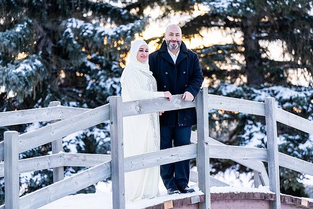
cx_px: 156
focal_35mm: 138
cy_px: 104
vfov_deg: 9.9
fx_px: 1200
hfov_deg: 14.9
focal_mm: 138
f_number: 2.8
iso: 100
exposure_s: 1/160
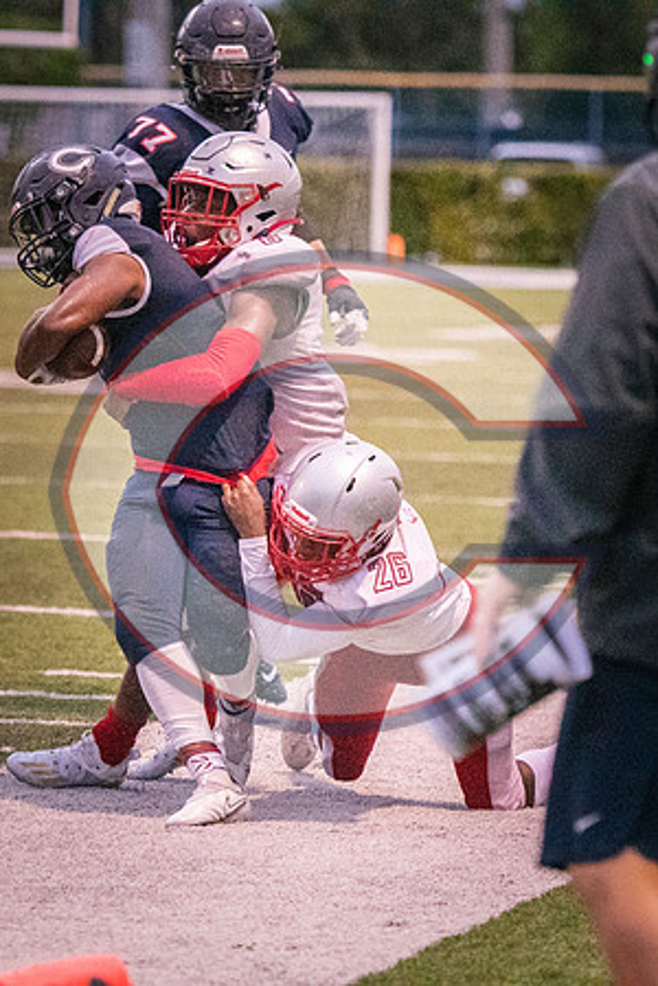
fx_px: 7710
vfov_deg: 7.3
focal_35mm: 281
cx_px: 244
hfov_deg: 4.9
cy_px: 493
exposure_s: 1/2500
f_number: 2.8
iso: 16000
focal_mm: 125
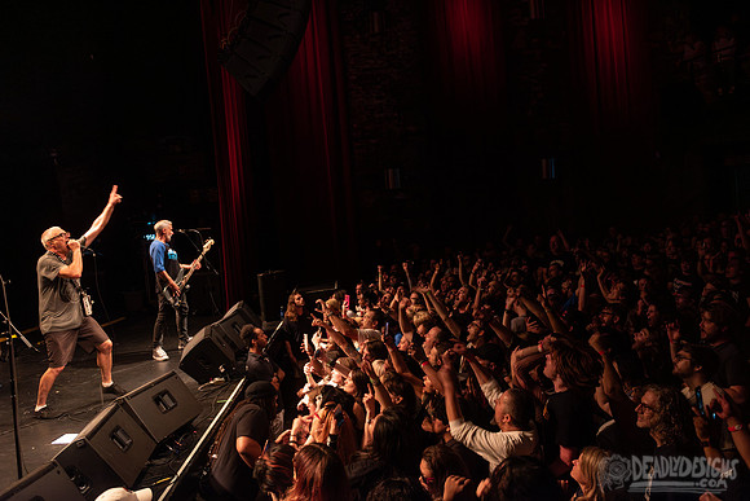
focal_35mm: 31
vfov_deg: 41.8
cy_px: 220
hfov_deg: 59.6
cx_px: 381
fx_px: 654
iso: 3200
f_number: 3.2
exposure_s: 1/100
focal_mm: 28
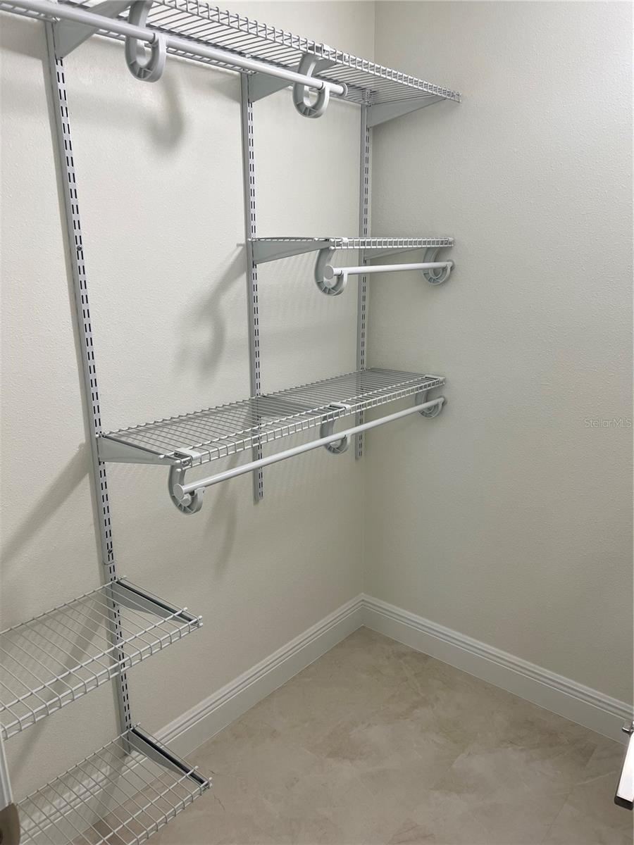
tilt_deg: -14.9
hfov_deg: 53.1
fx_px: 635
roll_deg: +0.3
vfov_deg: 67.3
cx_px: 317
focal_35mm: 26
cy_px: 422
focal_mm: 5.7
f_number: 1.5
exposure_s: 1/120
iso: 64
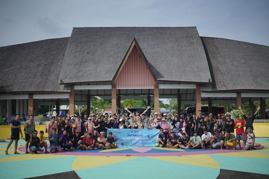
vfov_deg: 27.0
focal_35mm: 50
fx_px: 374
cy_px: 90
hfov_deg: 39.6
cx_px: 134
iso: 100
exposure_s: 1/5000
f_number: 1.8
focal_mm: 50
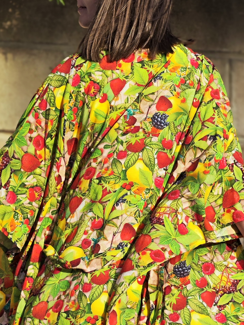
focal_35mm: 48
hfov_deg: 30.3
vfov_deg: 39.6
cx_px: 122
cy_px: 162
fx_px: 451
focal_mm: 7.1
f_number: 1.9
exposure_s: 1/860
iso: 125
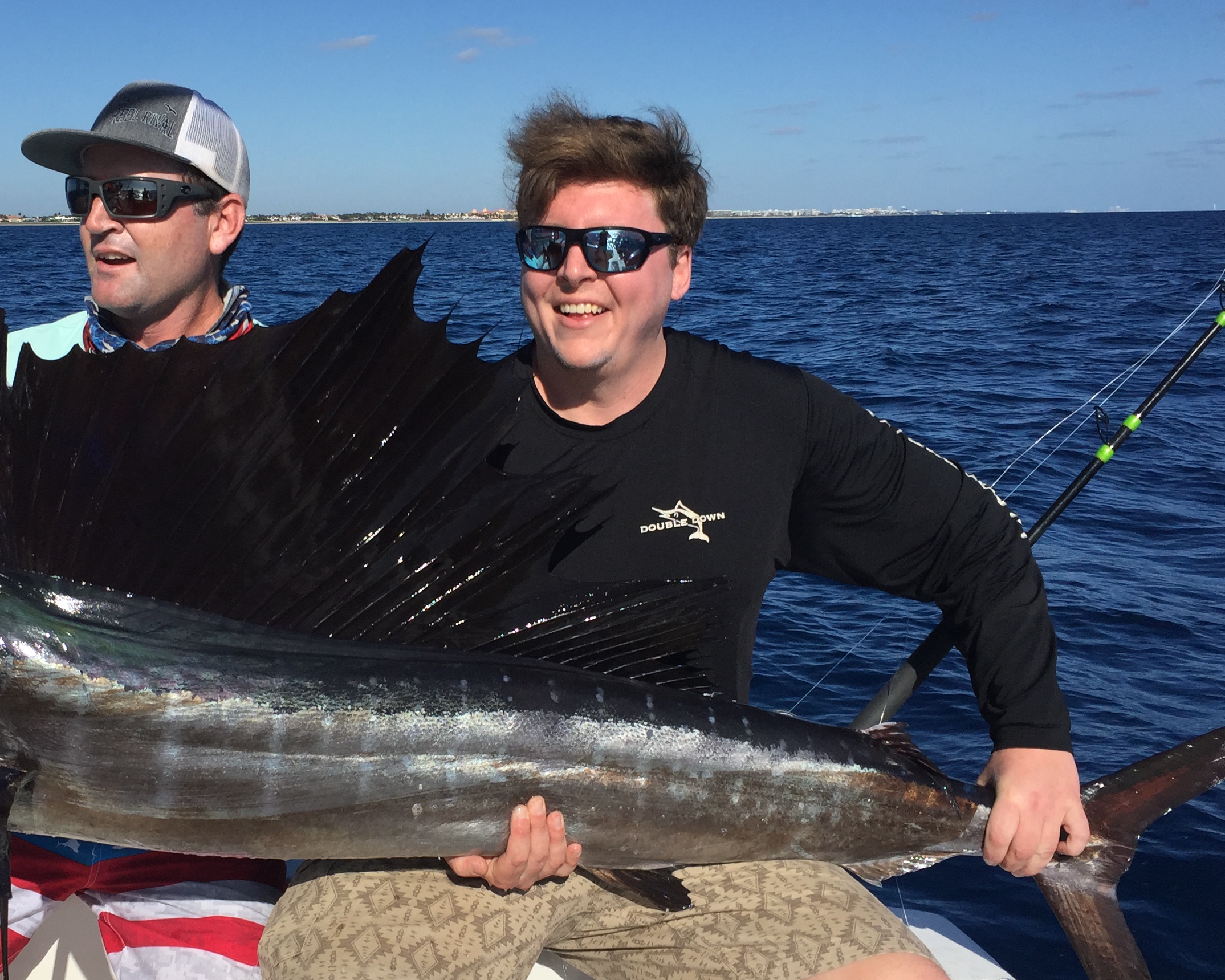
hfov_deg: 42.3
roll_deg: +0.5
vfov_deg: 34.9
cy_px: 540
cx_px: 408
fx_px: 1559
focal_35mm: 43
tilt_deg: -8.7
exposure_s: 1/4405
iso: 32
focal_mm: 4.15
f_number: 2.2
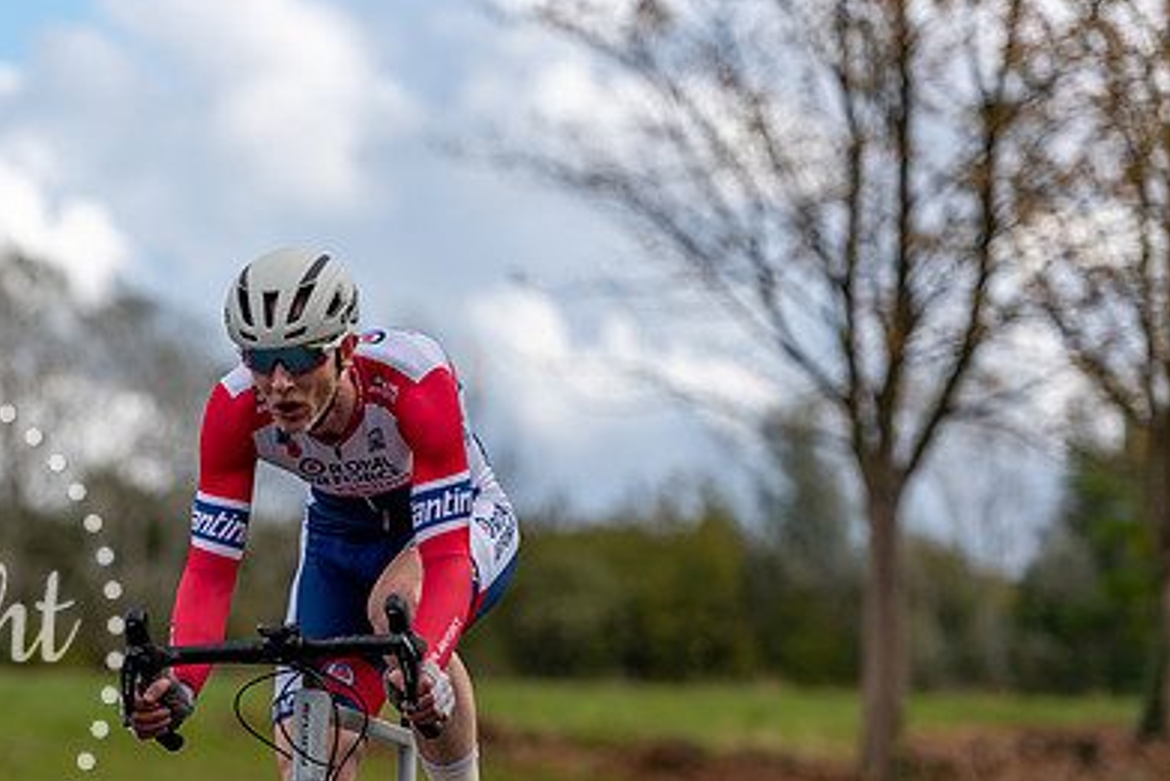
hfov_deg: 10.3
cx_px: 308
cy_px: 477
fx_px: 6502
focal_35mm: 200
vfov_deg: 6.9
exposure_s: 1/2500
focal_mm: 135
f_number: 2.8
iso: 160
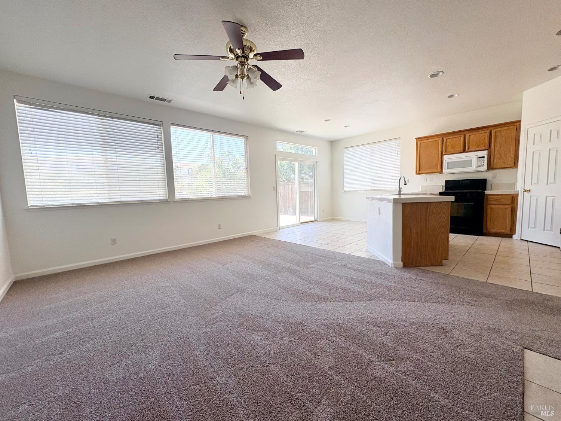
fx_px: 227
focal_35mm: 14
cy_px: 210
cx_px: 280
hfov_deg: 102.1
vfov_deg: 85.7
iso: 64
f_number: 2.2
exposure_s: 1/265
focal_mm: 2.22
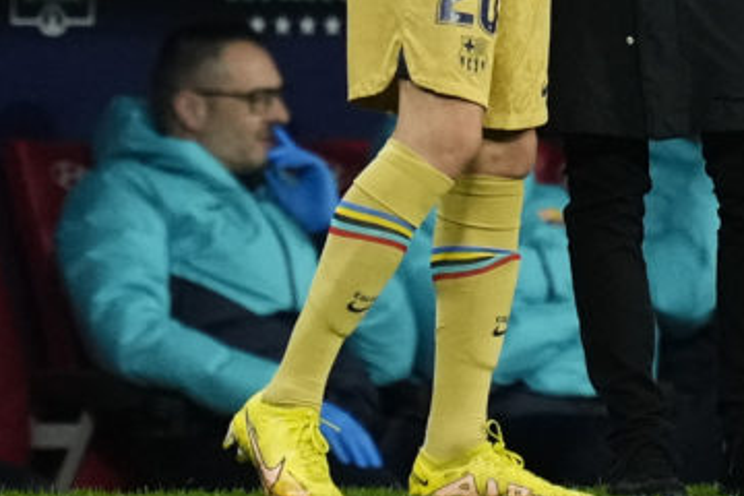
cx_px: 1006
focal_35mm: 1708
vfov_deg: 0.8
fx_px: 35296
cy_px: -156
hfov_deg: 1.2
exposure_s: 1/1600
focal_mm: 400
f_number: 3.2
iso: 3200
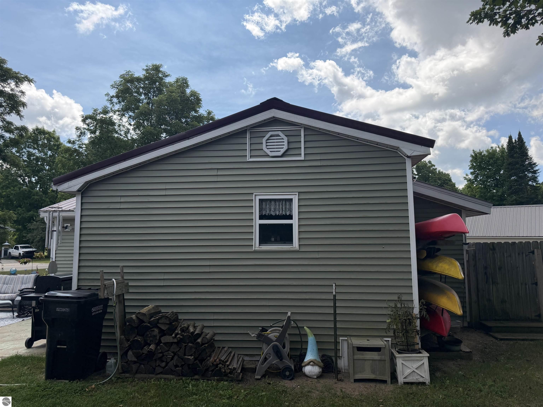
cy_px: 204
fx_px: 376
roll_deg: +1.0
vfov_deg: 56.8
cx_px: 272
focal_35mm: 24
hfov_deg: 71.6
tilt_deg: +5.1
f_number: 1.78
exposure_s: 1/6173
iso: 100
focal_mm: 6.76
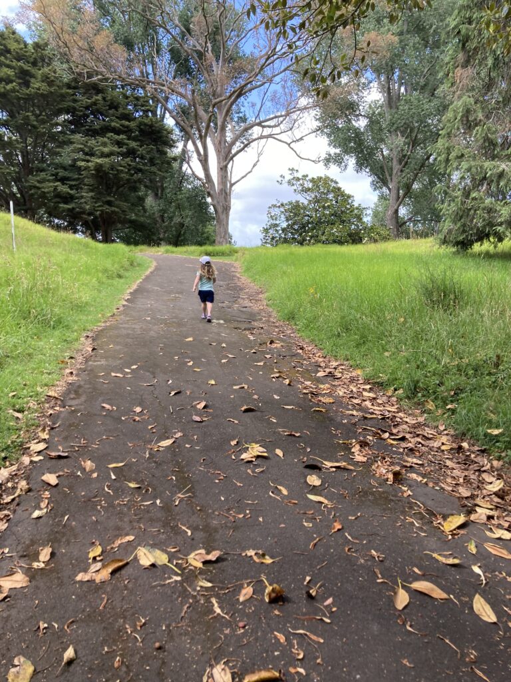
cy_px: 341
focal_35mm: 28
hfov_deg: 49.7
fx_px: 551
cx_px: 256
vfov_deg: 63.4
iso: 20
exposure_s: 1/240
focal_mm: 3.99
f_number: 1.8
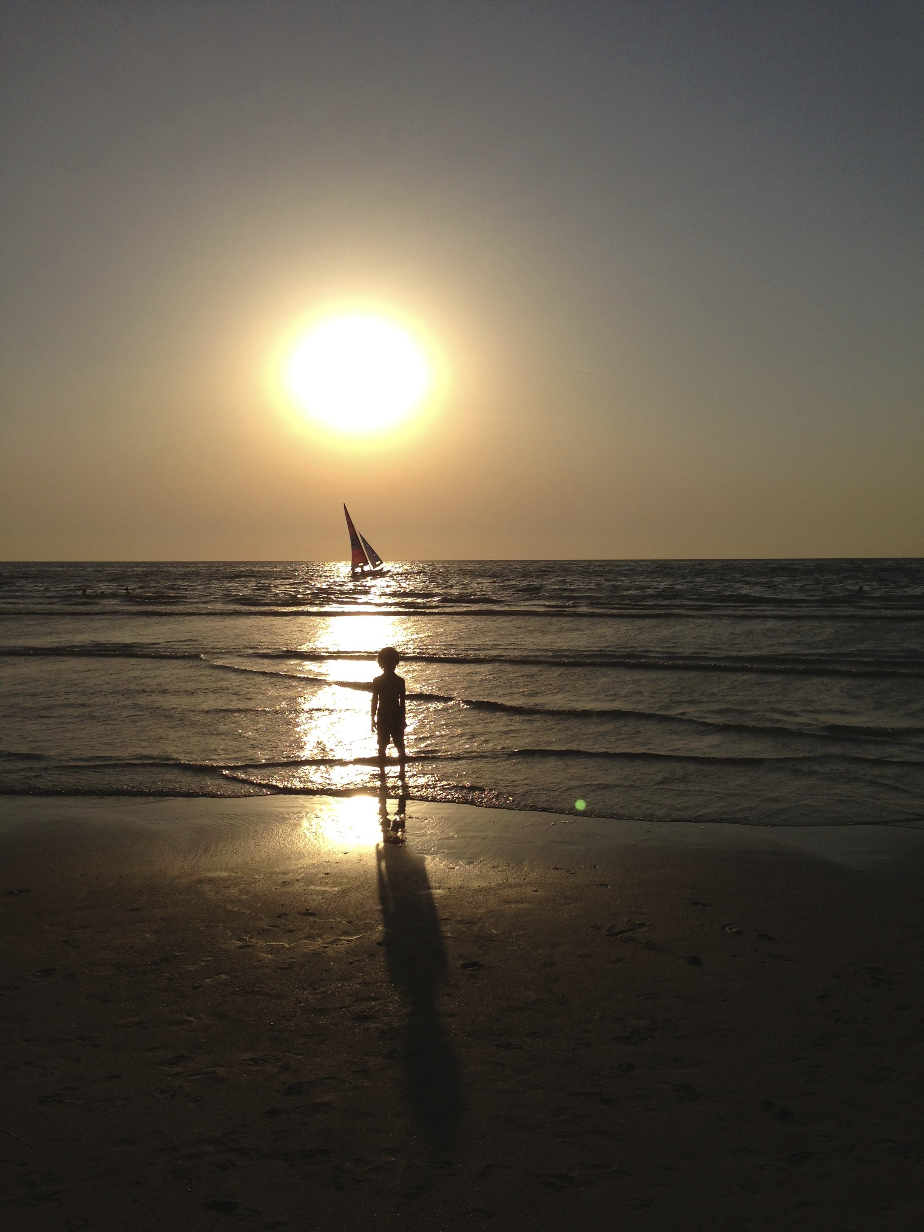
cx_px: 462
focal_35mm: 33
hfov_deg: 42.9
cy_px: 616
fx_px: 1174
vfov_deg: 55.4
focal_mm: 4.13
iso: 50
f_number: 2.4
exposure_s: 1/9091
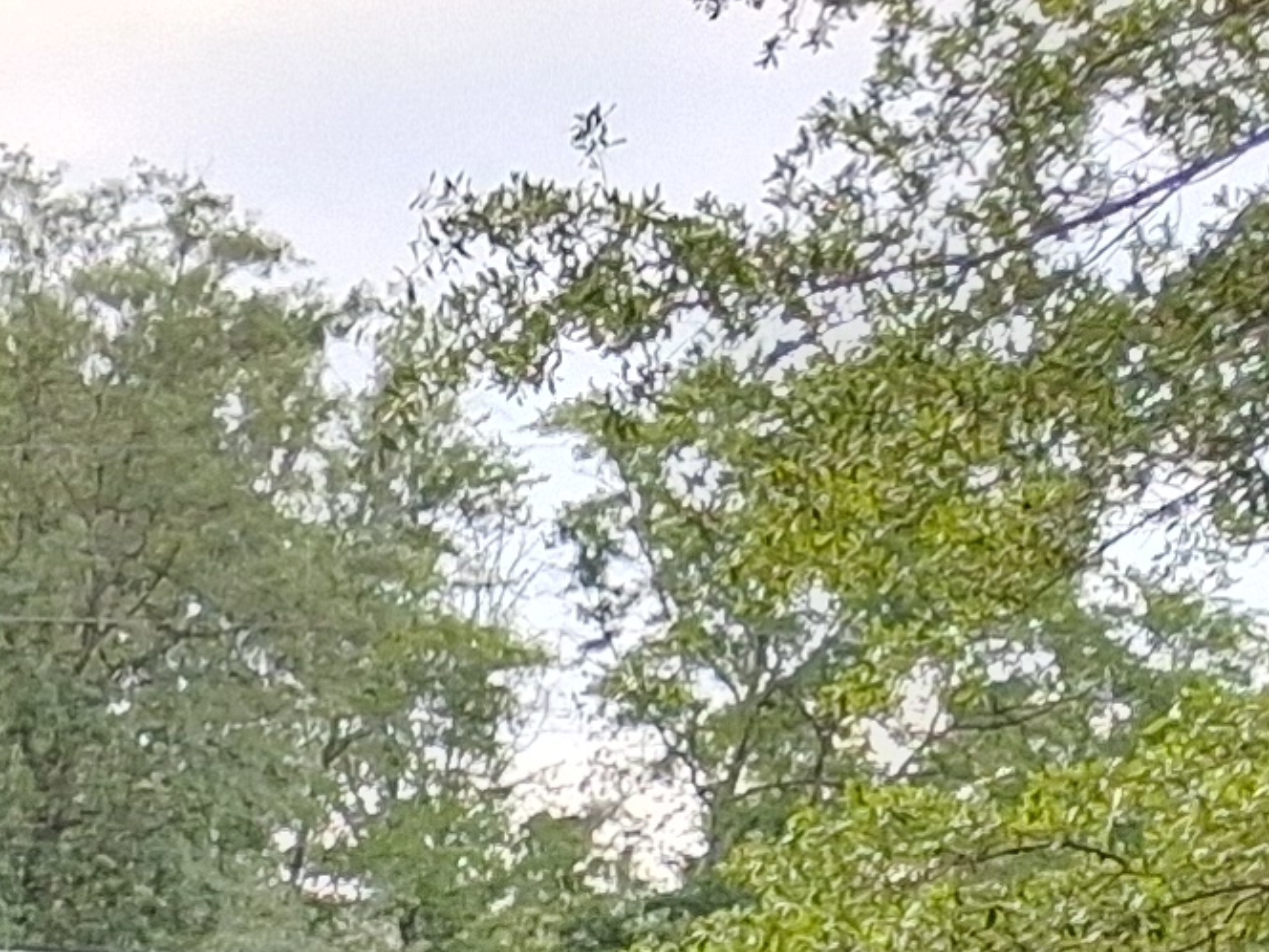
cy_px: 2674
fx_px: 6085
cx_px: -2053
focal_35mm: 166
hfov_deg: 10.0
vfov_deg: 7.9
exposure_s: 1/100
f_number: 1.8
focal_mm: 4
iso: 25
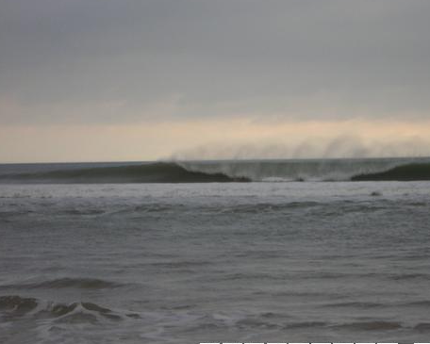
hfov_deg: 15.1
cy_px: 181
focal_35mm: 127
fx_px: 1617
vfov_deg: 12.2
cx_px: 234
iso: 50
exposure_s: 1/66
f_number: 4.7
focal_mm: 14.1
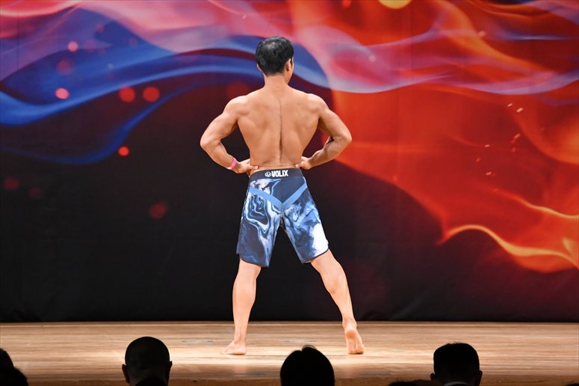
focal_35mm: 240
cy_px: 193
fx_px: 3858
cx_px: 290
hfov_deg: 8.6
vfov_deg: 5.7
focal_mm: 160
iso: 3200
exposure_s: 1/400
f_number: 5.6
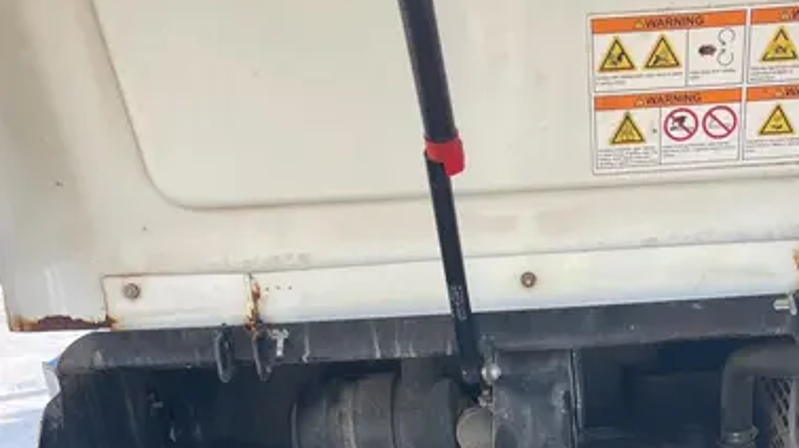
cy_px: 565
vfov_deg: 20.1
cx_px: 579
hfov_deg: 37.1
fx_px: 1164
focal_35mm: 55
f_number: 1.6
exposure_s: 1/605
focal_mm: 5.1
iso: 50
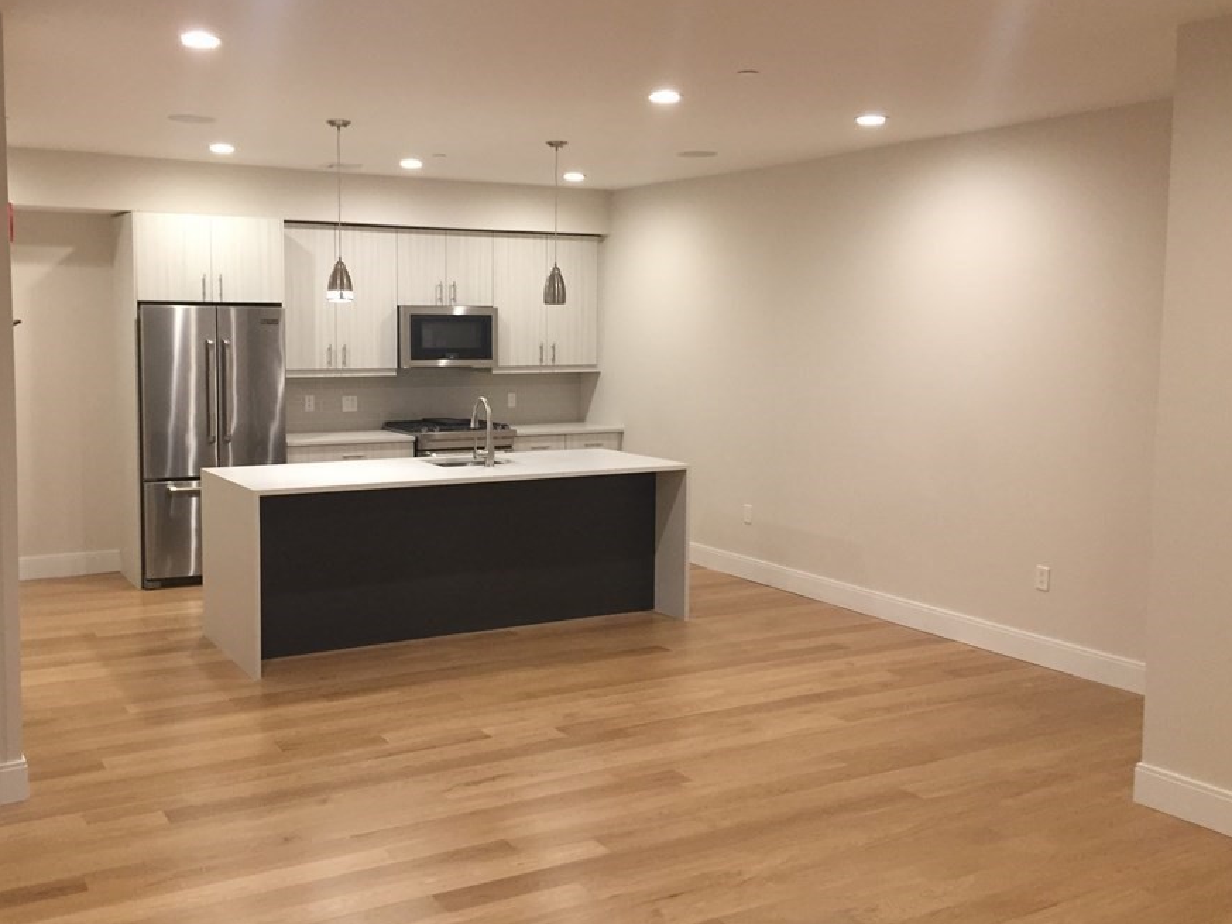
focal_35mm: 34
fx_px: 1210
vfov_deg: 41.8
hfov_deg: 53.8
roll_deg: -0.8
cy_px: 434
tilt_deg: -5.0
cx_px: 538
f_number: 2.2
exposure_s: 1/30
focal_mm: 4.15
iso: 125
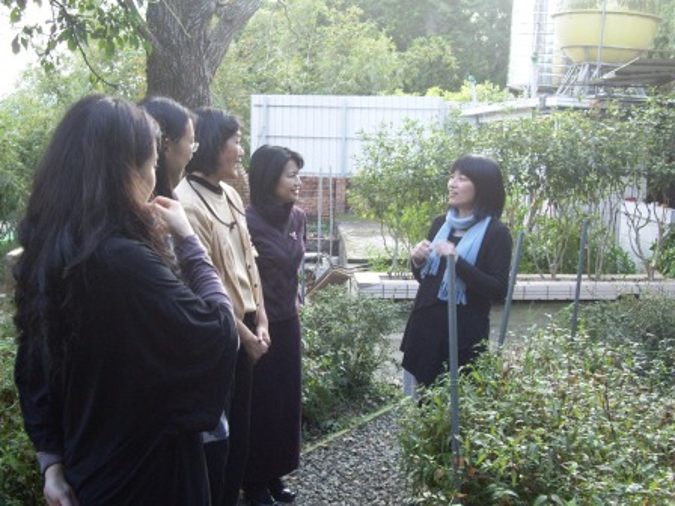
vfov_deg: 31.5
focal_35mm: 46
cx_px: 338
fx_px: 897
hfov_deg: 41.2
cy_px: 253
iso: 200
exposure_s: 1/60
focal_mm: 9.6
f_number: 3.1
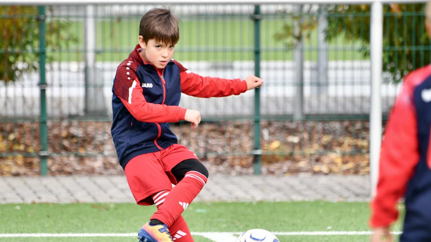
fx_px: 6377
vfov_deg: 2.2
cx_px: 257
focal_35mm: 558
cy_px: 146
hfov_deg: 3.9
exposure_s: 1/1600
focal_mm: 400
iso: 1400
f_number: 5.6
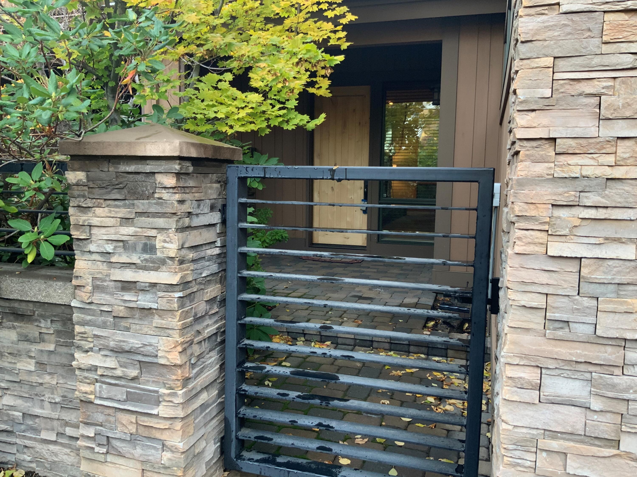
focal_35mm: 29
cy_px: 238
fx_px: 534
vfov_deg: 48.2
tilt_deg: -6.2
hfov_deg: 61.7
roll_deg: -1.6
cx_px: 318
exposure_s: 1/60
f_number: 1.8
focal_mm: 3
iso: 50
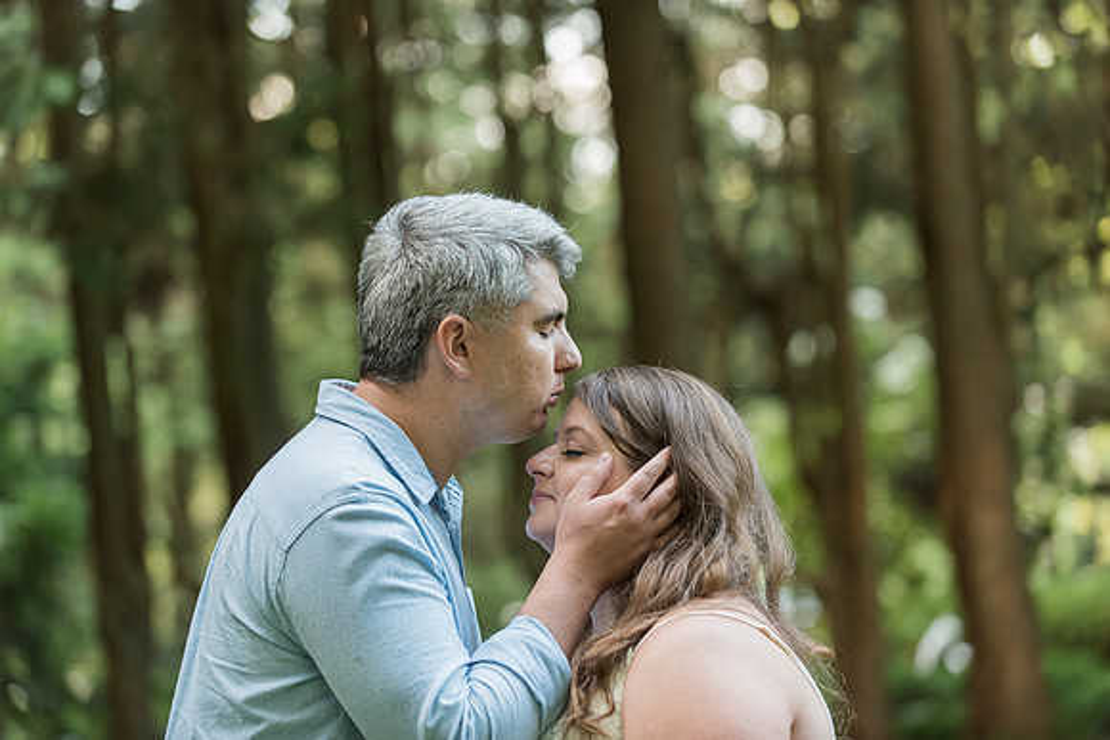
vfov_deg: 12.5
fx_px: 3392
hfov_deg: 18.6
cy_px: 370
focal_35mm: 110
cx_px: 555
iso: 800
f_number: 2.8
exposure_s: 1/200
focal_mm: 110
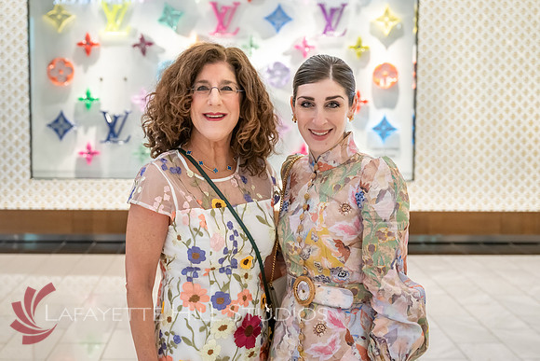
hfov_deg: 37.0
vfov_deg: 25.2
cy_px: 174
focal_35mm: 54
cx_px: 252
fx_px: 806
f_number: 4
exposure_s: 1/400
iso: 3200
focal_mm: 47
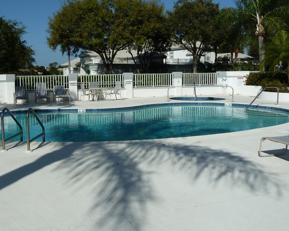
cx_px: 105
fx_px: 291
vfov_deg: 43.2
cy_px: 99
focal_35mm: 34
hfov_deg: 52.2
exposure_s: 1/640
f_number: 5.6
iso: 80
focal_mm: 4.1
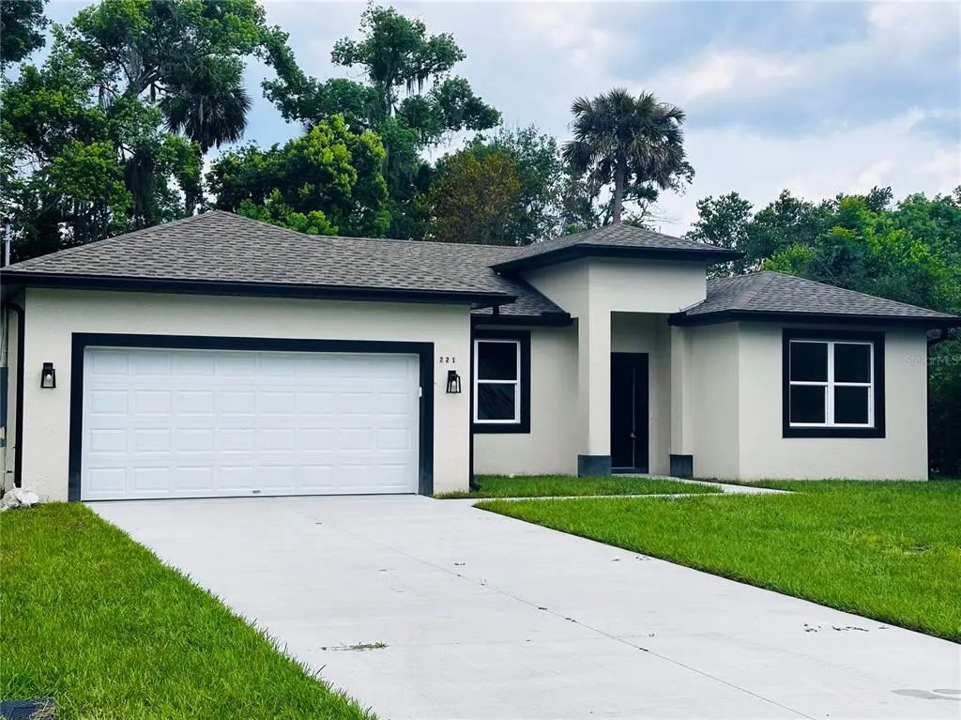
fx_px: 1332
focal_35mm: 48
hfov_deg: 39.7
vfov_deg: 30.2
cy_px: 360
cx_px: 480
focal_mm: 6.86
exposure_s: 1/2667
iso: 64
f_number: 1.78
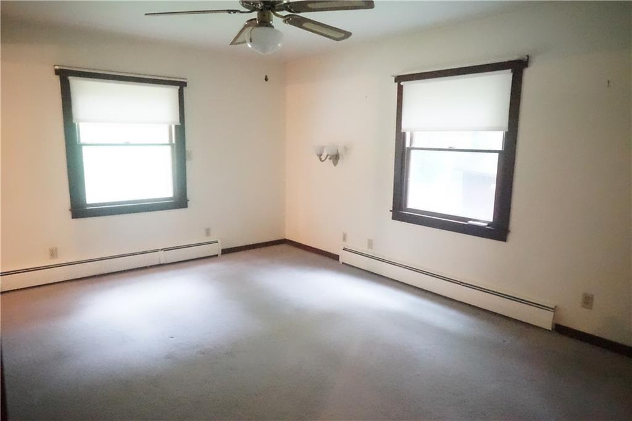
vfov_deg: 53.1
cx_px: 316
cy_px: 210
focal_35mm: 24
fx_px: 421
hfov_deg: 73.8
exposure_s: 1/80
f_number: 4.5
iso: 20000
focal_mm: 16
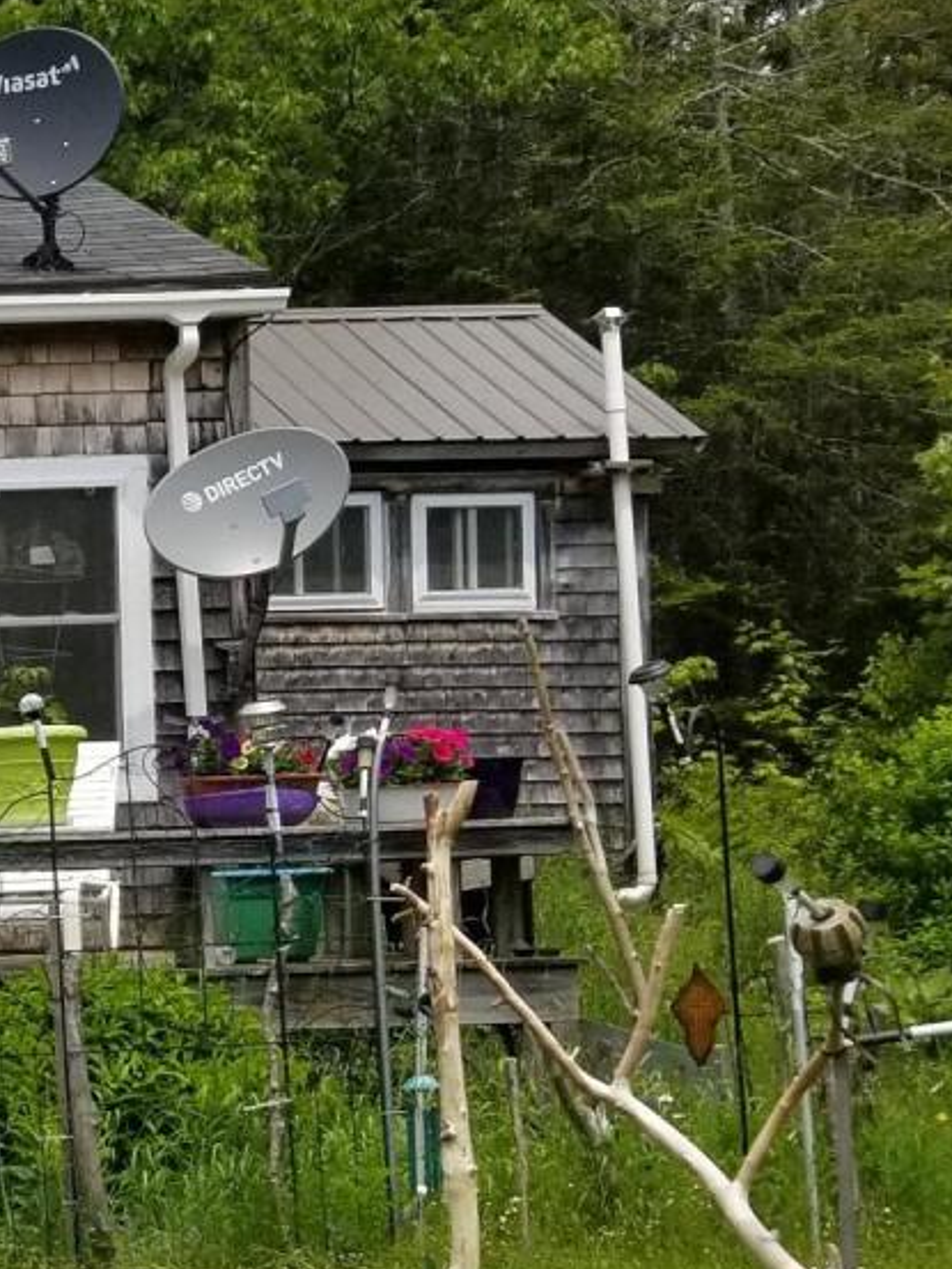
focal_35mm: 94
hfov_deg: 14.0
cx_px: -757
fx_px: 3446
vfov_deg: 20.7
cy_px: 987
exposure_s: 1/2640
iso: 50
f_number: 1.7
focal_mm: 4.25
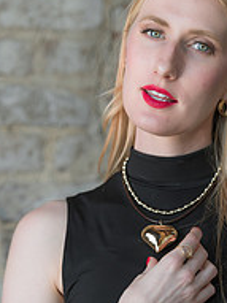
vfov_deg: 7.5
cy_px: 247
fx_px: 2302
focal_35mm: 263
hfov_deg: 5.6
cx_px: 168
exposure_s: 1/250
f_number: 2.8
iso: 280
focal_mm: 116
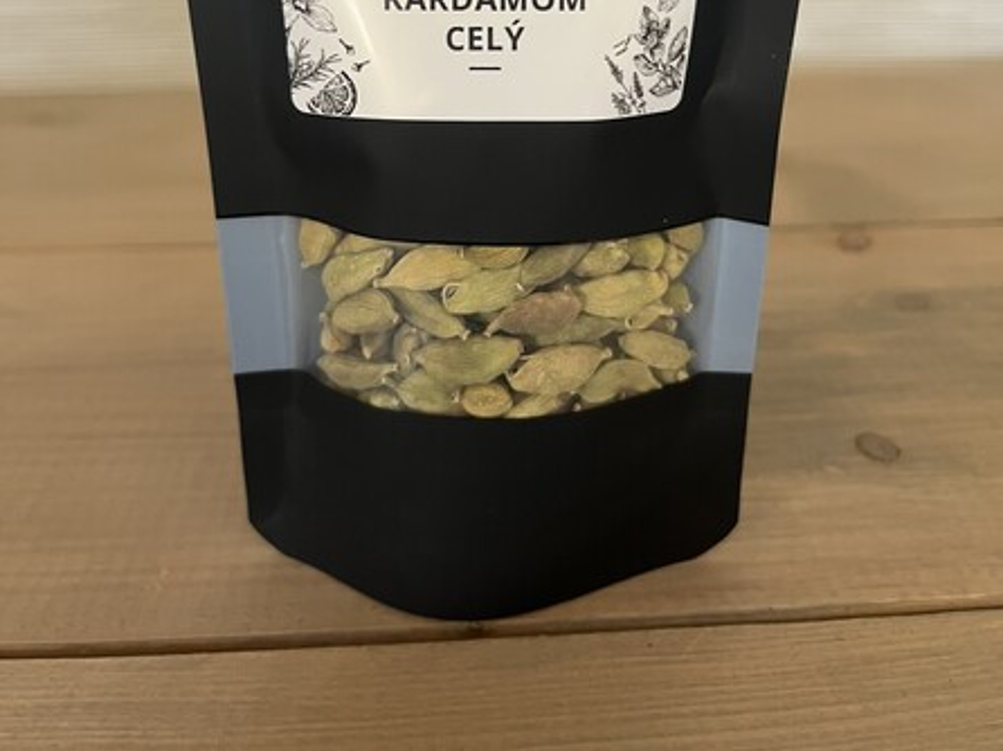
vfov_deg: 38.5
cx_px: 502
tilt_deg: -22.5
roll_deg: +0.8
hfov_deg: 52.7
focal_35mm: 35
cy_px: 112
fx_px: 1014
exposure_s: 1/50
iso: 250
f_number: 1.6
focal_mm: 5.1
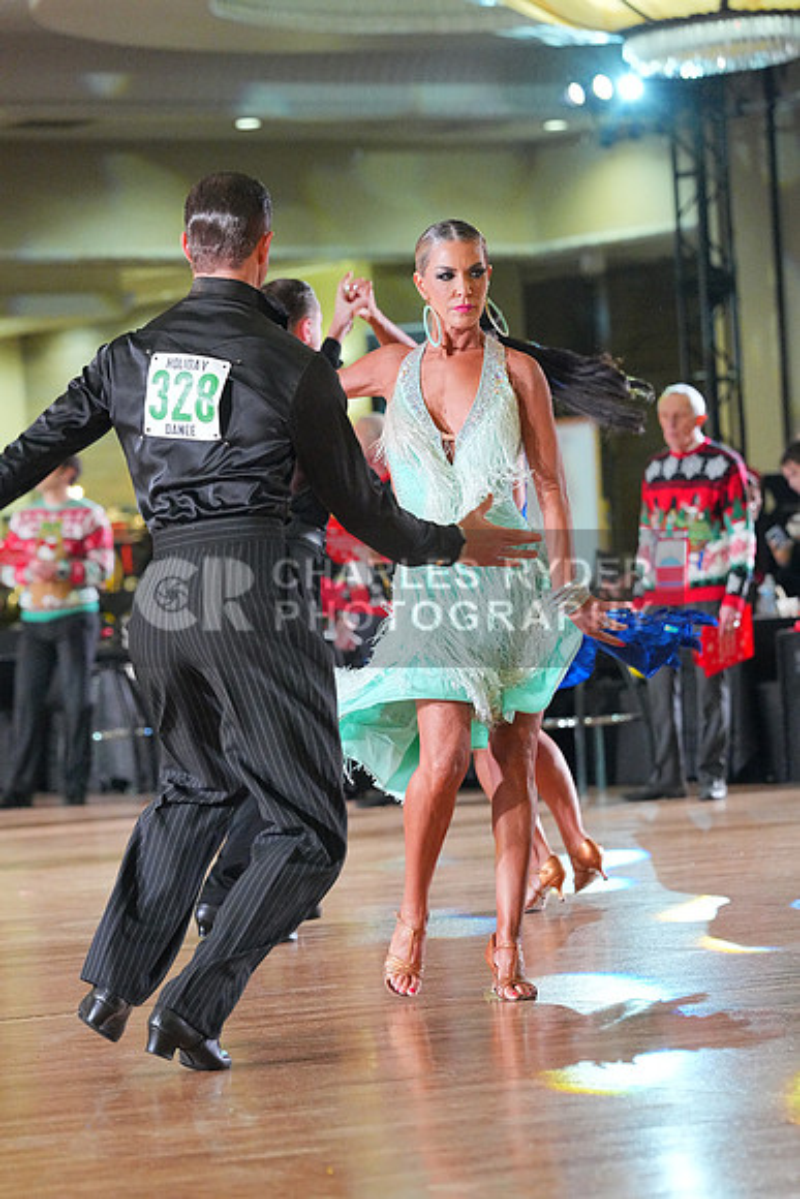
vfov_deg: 12.8
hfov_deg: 8.5
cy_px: 600
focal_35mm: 161
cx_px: 400
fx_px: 5363
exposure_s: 1/400
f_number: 5
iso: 8000
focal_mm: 161
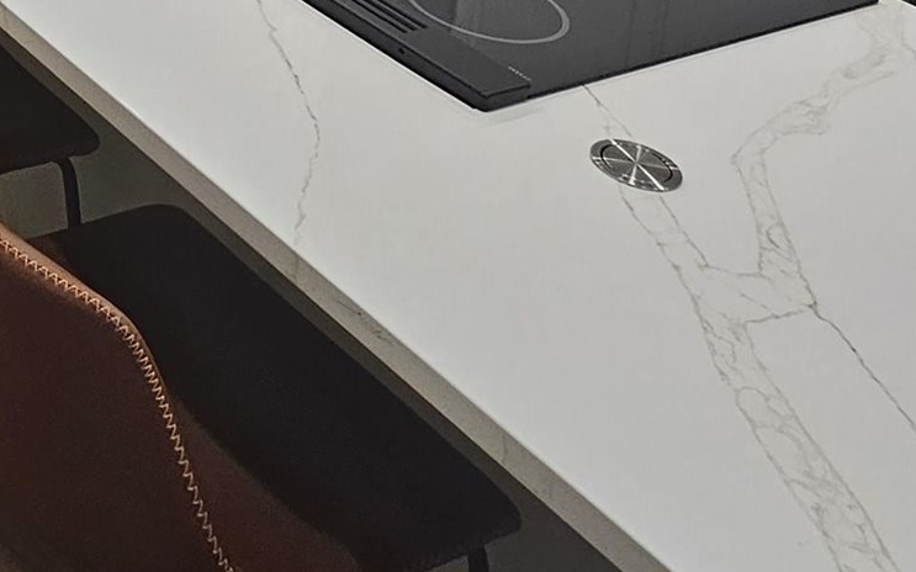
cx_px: -301
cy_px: -641
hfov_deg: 28.6
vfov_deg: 16.2
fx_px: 1423
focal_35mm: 57
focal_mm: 2.2
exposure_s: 1/60
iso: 125
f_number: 2.2
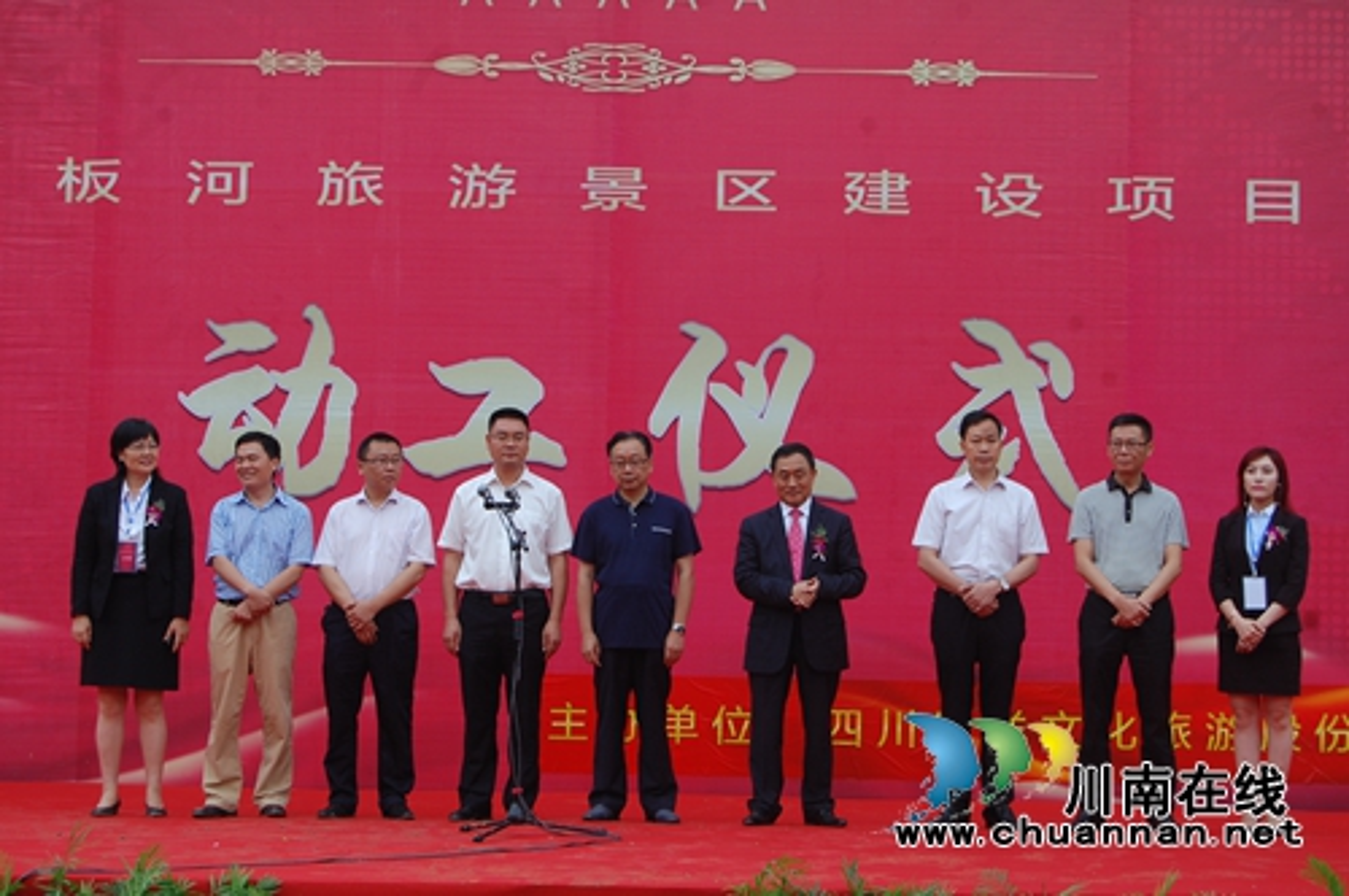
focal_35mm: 75
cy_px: 448
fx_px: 2807
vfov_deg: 18.1
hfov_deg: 27.0
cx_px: 674
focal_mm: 50
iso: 200
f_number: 8
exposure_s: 1/60
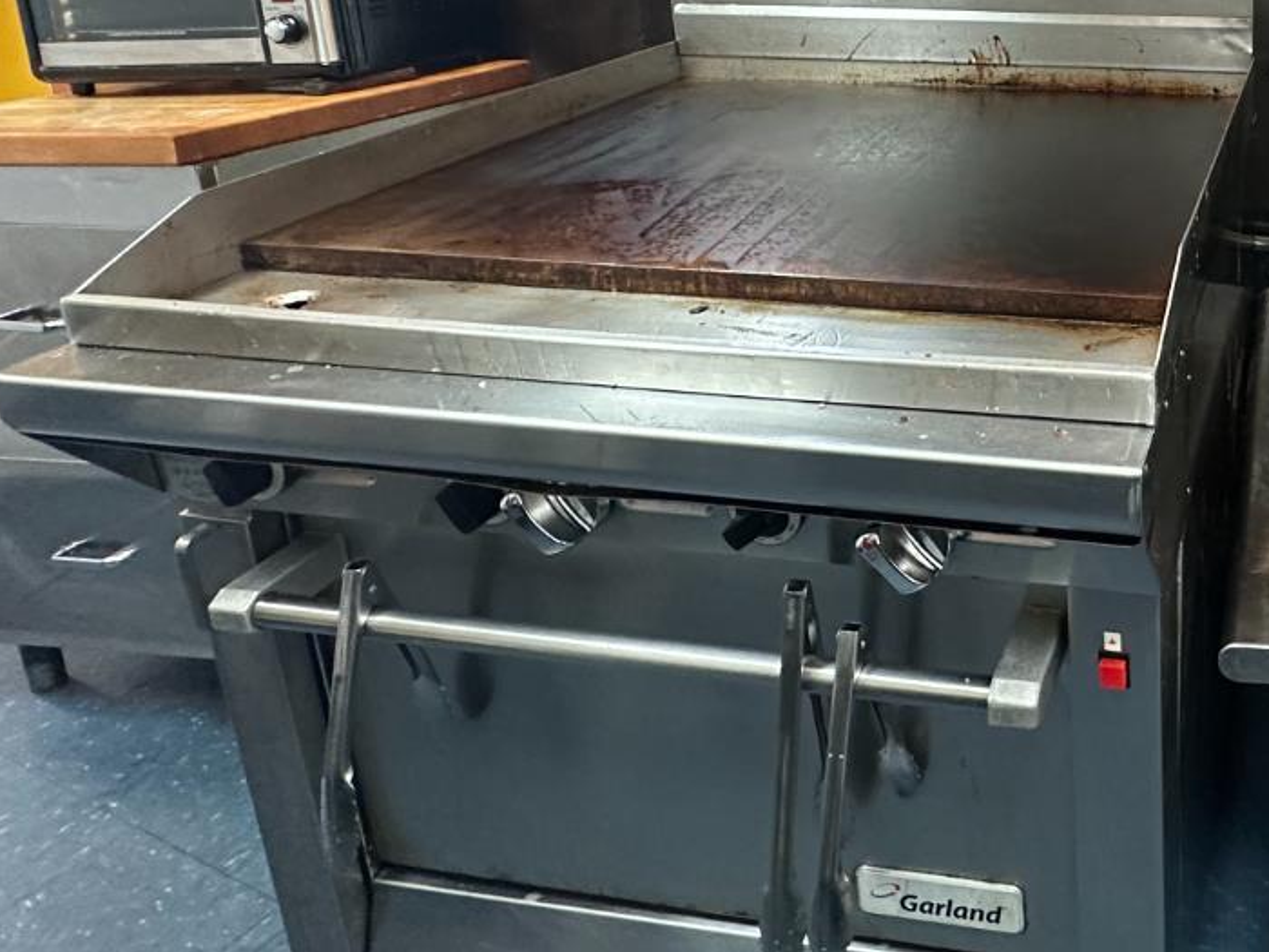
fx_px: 1100
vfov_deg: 42.7
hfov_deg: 51.5
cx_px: 1186
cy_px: 88
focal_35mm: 30
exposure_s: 1/60
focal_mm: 2.22
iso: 400
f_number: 2.2
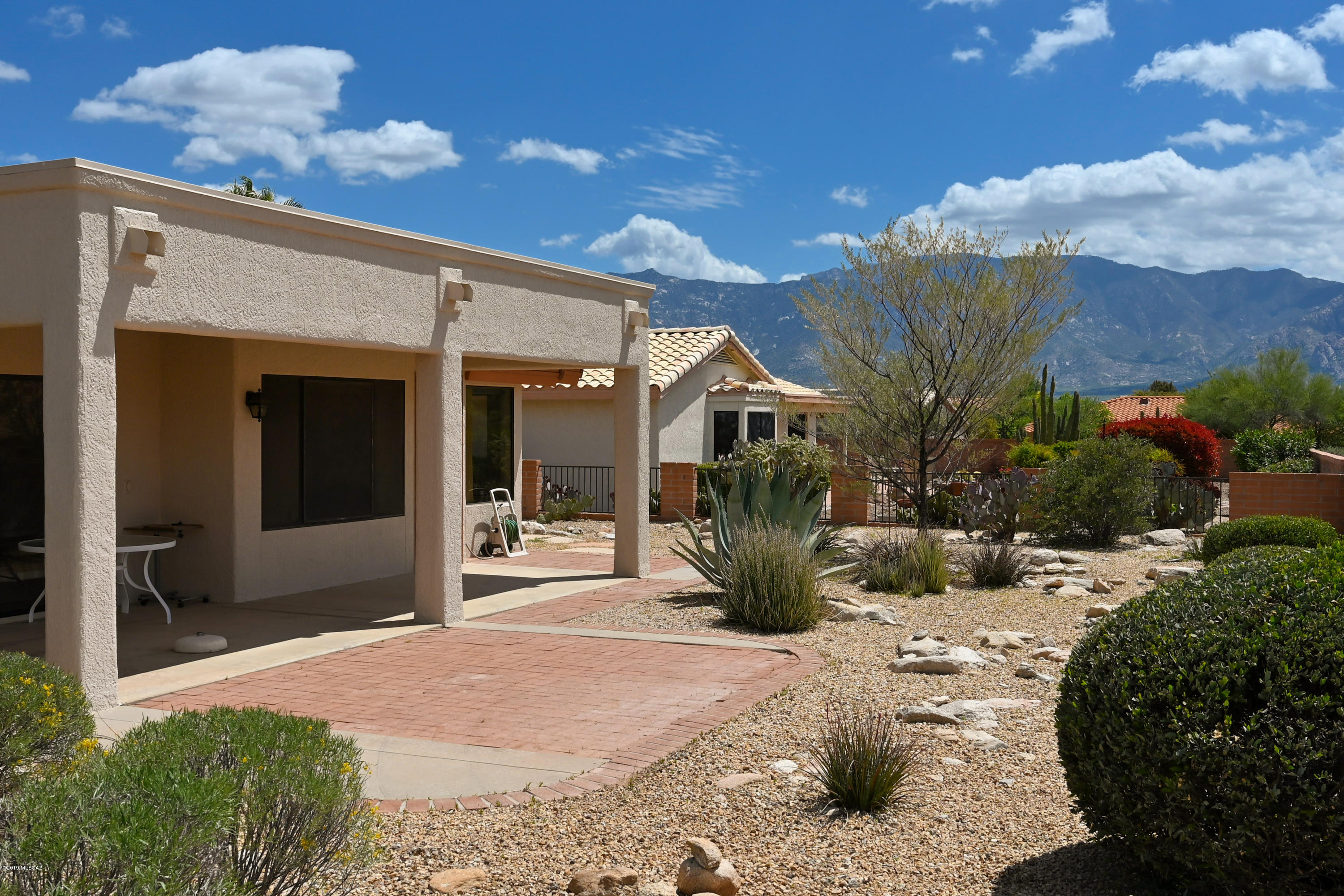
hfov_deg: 53.1
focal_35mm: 36
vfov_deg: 36.9
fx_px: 1344
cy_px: 448
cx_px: 672
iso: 100
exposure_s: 1/500
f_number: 11
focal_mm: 24
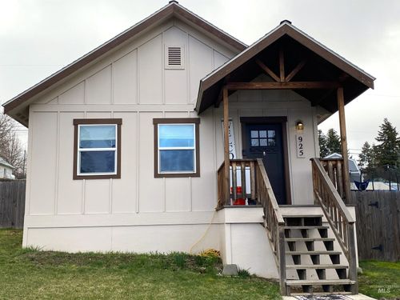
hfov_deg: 49.0
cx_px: 200
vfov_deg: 37.7
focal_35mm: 38
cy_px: 150
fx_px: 439
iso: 32
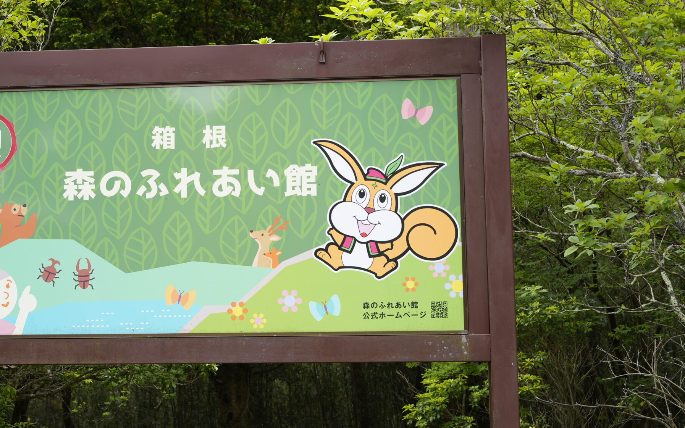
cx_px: 249
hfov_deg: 31.8
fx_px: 1195
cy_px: 204
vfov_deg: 20.3
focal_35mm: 64
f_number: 5
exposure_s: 1/125
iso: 100
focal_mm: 44
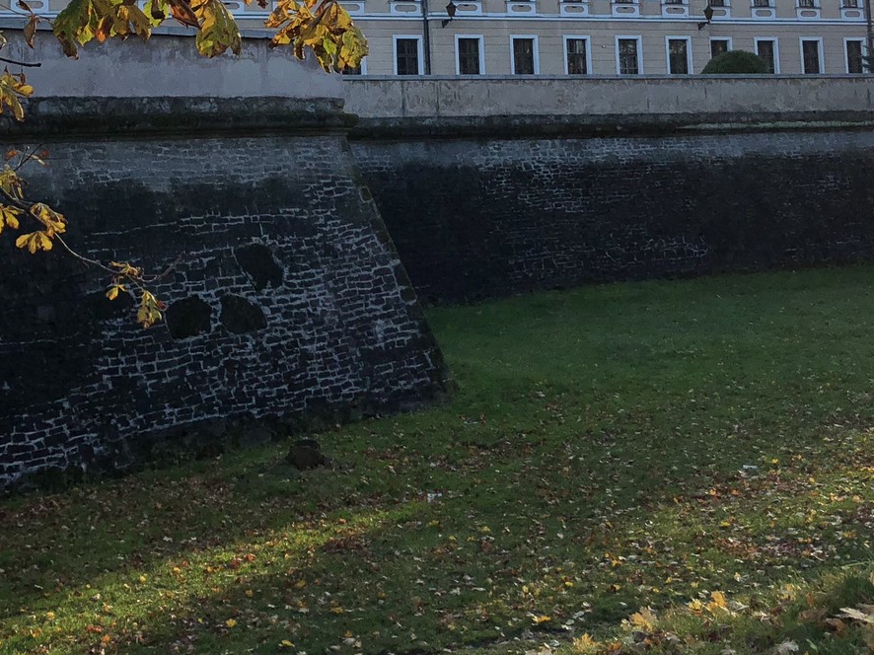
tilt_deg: +7.9
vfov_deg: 21.2
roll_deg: +2.4
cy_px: -50
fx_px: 1666
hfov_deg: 29.2
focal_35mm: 66
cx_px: 305
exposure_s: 1/899
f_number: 1.8
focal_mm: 3.99
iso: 20
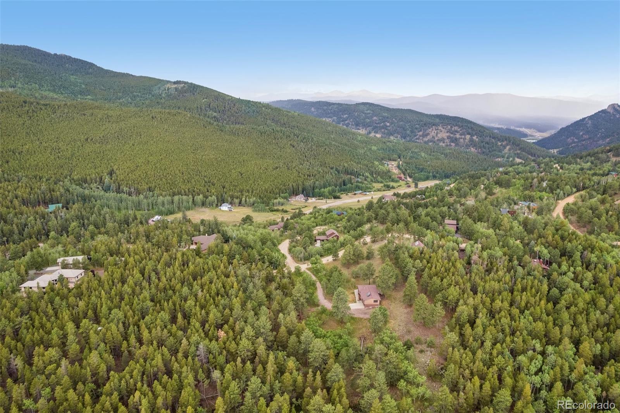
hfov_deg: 78.6
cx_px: 310
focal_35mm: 22
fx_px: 379
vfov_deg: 57.2
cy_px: 206
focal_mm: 8.4
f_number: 2.8
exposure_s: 1/40
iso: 110
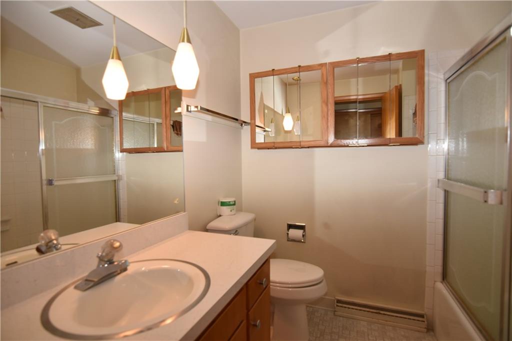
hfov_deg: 95.0
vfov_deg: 72.0
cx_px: 256
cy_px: 170
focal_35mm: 16
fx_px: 235
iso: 450
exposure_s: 1/60
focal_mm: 11
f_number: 2.8
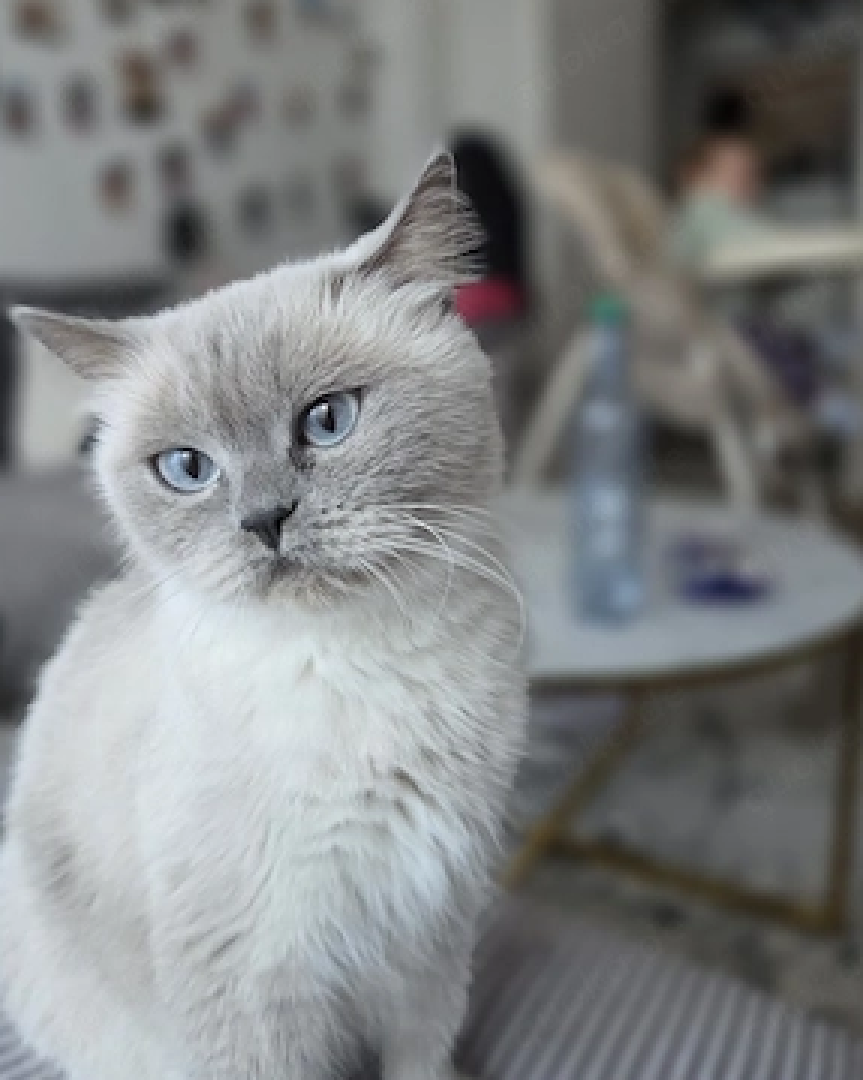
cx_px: 433
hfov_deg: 56.8
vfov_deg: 68.1
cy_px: 545
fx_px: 799
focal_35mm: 25
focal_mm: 6.5
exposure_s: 1/204
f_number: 1.4
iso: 400
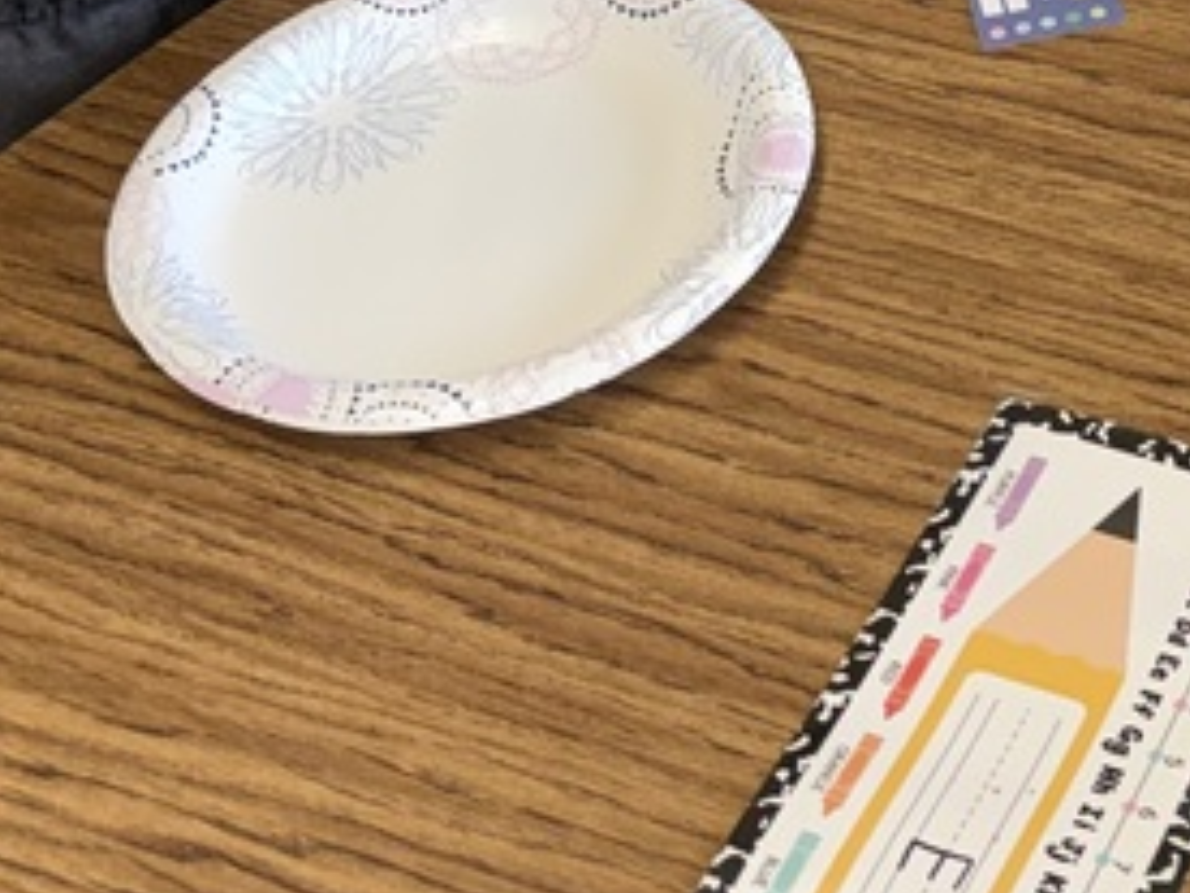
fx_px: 3060
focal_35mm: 89
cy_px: -587
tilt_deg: -30.1
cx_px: 1306
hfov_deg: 20.9
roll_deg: -0.3
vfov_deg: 14.9
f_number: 1.78
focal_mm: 6.76
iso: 125
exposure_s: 1/120
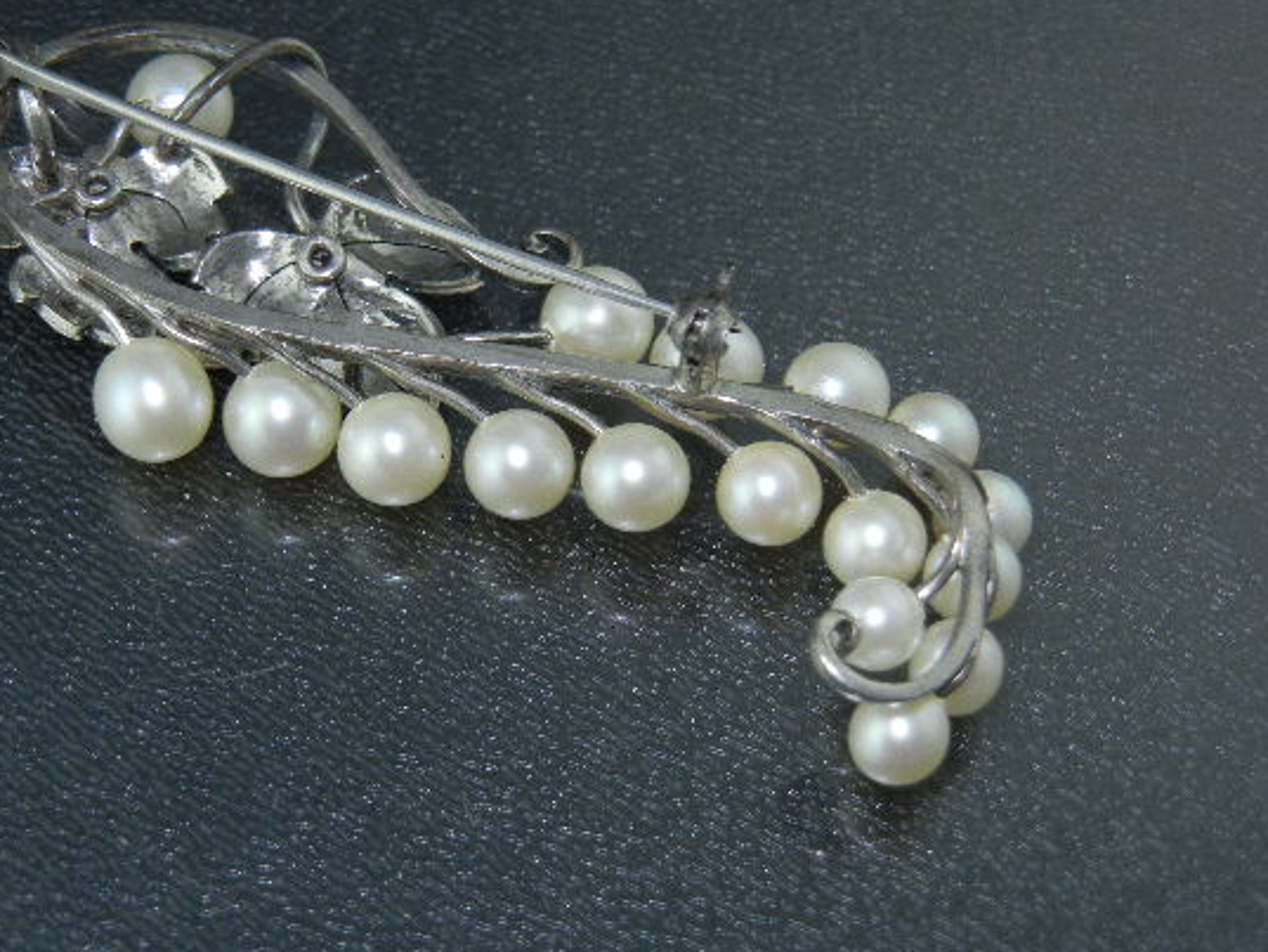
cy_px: 420
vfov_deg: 18.2
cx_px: 517
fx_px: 2968
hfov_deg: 24.1
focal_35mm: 81
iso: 200
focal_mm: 12.2
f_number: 4.1
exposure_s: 1/30
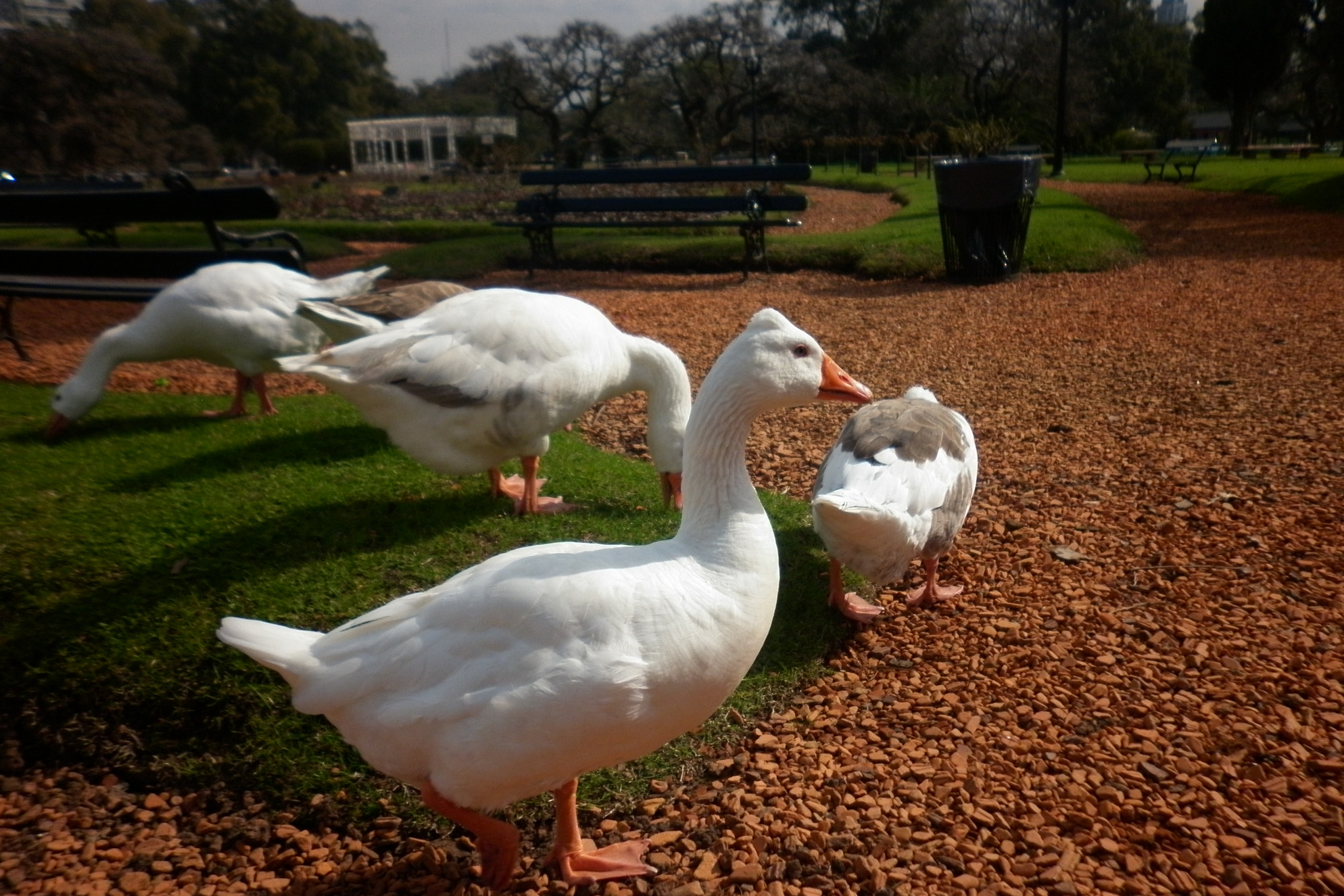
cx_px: 686
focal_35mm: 30
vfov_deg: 43.6
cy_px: 486
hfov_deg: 61.9
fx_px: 1120
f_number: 7.1
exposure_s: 1/400
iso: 80
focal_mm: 5
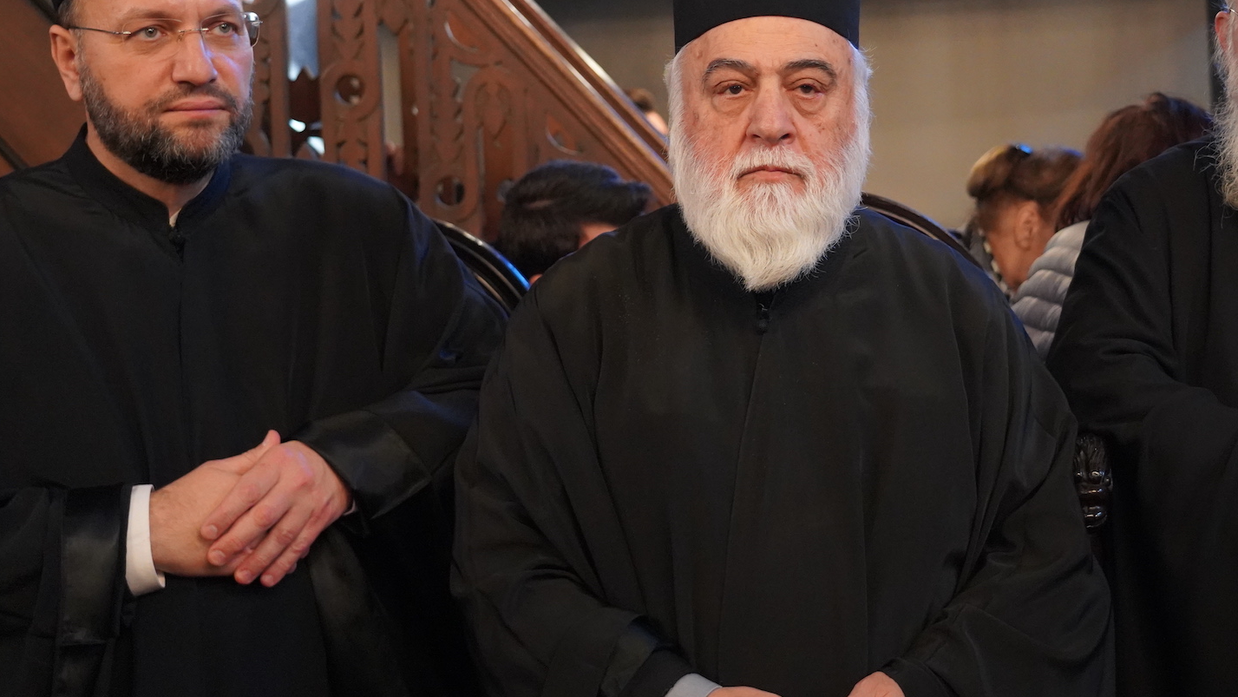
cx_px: 780
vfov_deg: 19.3
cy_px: 212
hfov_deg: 33.6
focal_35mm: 62
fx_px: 2035
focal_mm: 44
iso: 8000
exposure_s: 1/160
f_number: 4
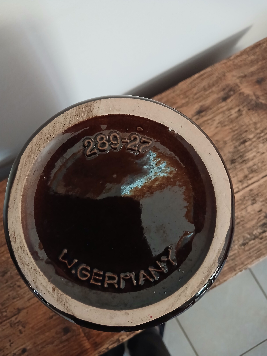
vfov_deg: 65.3
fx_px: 278
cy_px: 178
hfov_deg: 51.4
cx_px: 134
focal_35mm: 27
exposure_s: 1/25
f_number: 1.8
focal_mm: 3.98
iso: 500
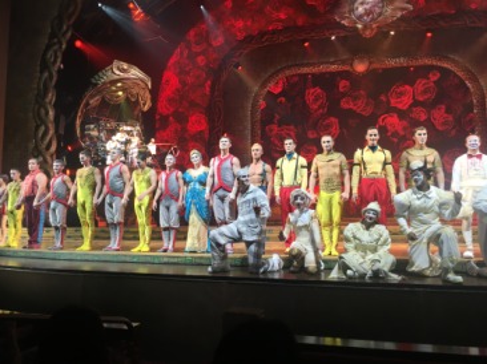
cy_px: 182
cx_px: 244
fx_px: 408
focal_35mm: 29
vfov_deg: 48.2
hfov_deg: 61.7
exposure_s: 1/30
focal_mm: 4.15
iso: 25
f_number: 2.2
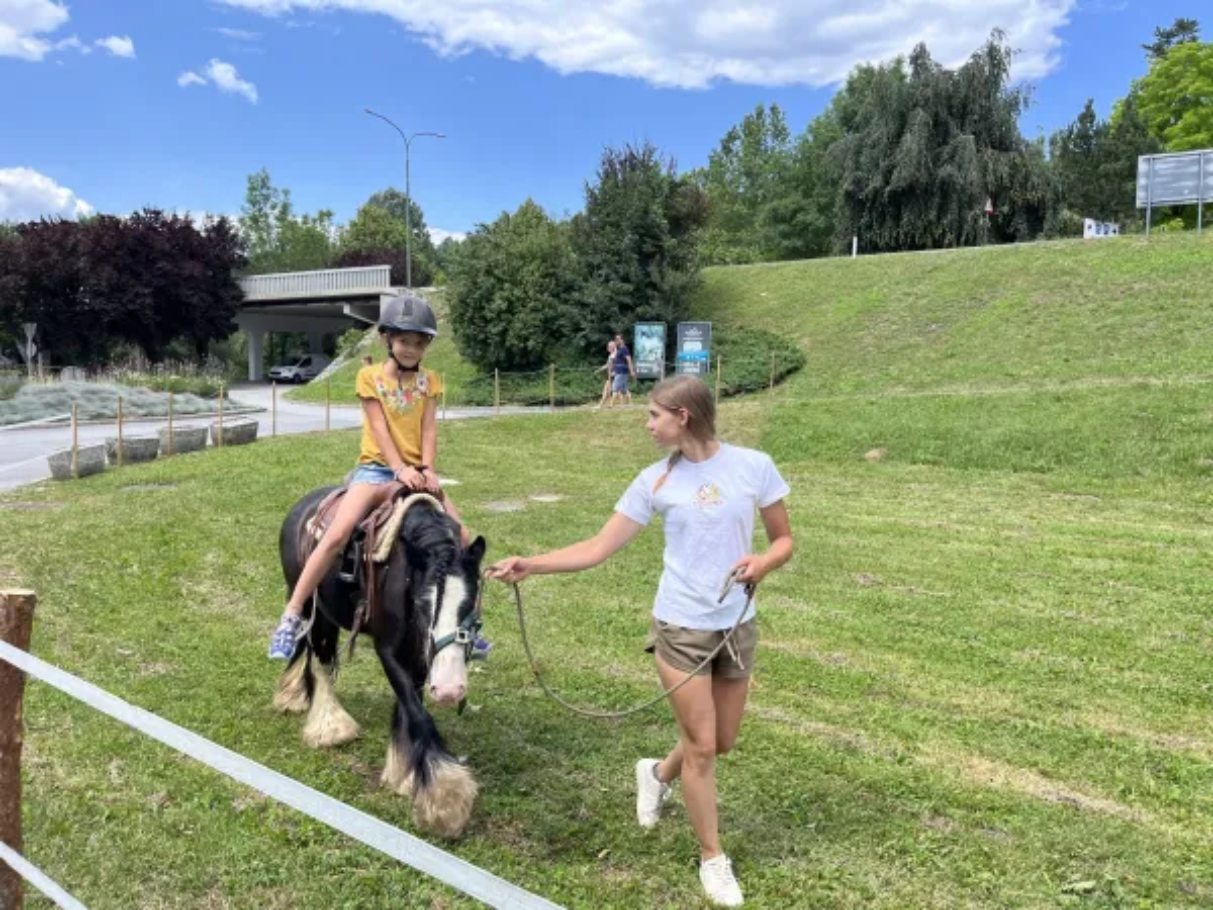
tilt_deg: -6.4
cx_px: 606
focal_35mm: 26
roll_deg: -0.8
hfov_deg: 67.3
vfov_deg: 53.1
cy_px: 455
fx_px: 911
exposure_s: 1/1279
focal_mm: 5.1
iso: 50
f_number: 1.6
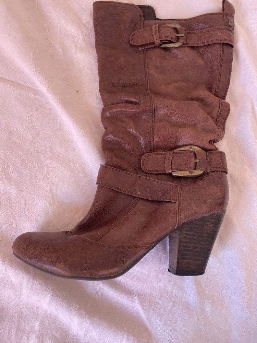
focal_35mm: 26
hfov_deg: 53.1
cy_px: 172
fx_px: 257
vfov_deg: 67.3
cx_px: 128
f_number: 1.8
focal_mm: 4.25
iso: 100
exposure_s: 1/121
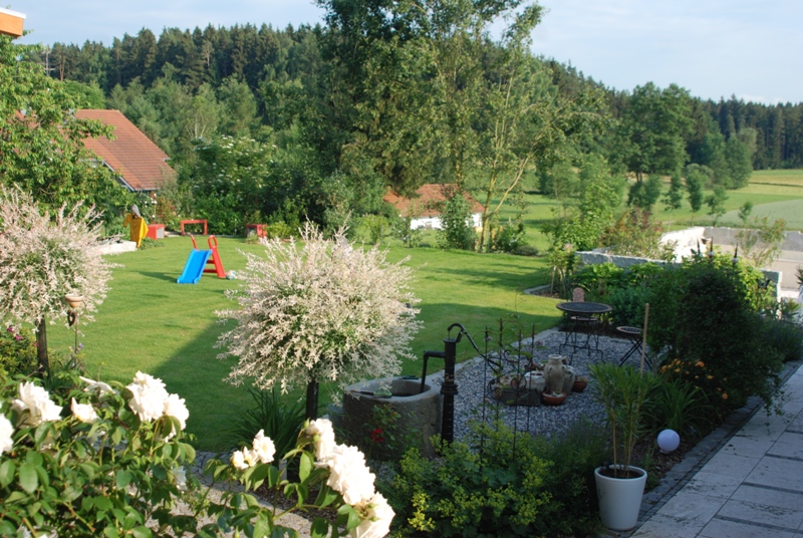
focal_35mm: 42
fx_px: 938
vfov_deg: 32.0
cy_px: 269
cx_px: 402
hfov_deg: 46.3
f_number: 5.6
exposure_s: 1/125
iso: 100
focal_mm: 28
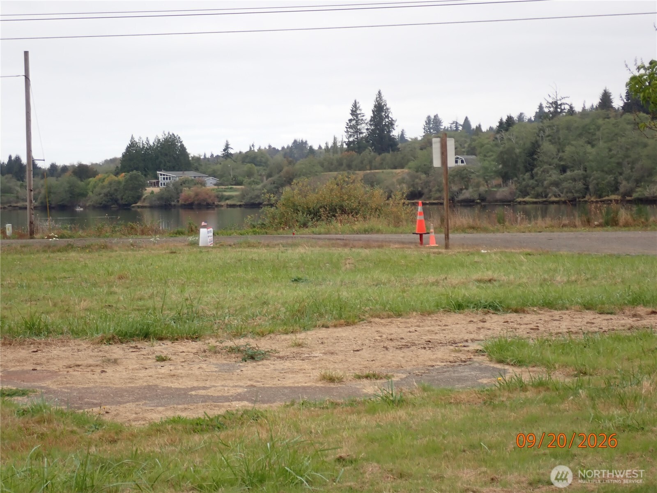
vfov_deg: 15.7
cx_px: 328
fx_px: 1784
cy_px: 246
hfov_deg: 20.9
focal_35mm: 94
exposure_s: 1/200
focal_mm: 16.79
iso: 100
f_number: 4.7
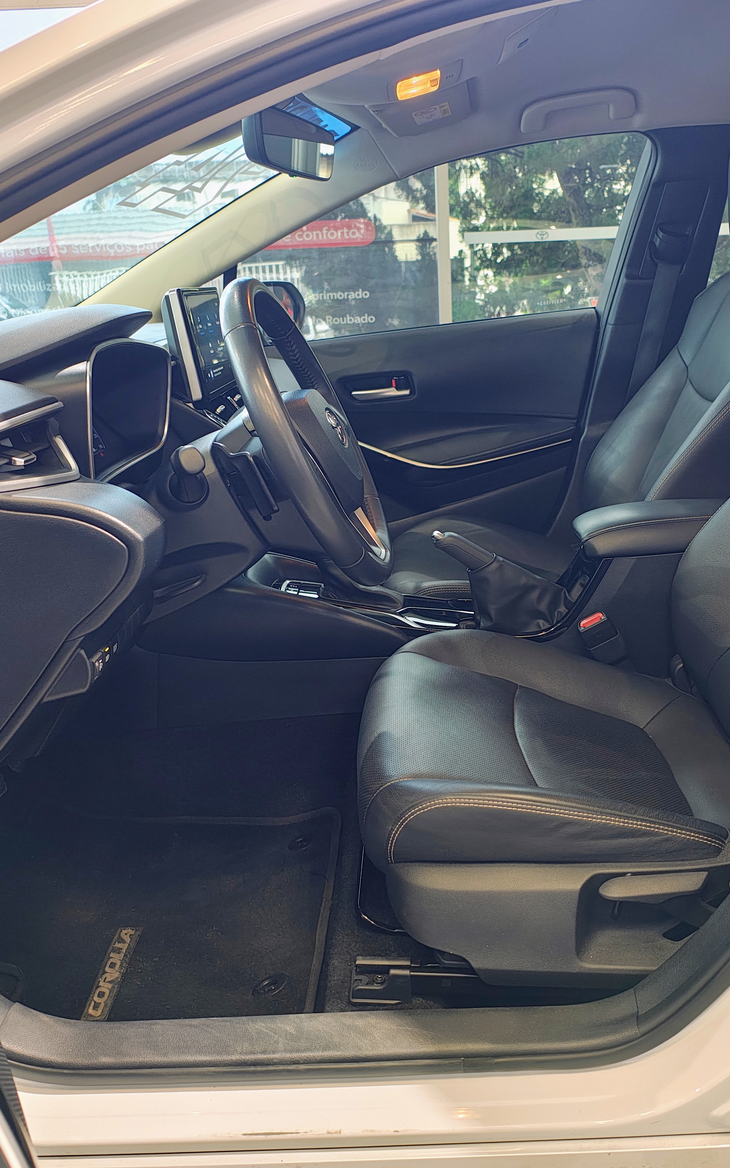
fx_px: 923
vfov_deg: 64.6
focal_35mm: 29
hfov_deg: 43.0
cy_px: 617
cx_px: 414
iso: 628
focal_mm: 5.89
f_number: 1.4
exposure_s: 1/50
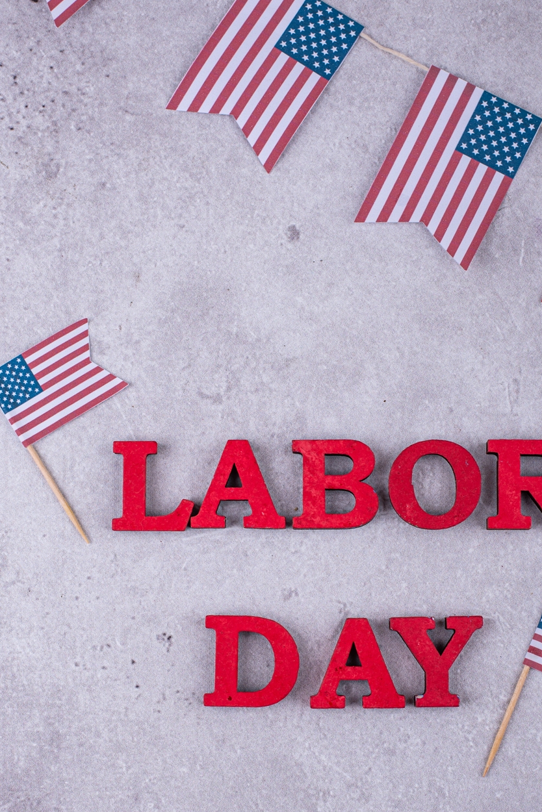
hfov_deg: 17.7
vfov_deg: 26.2
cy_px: 526
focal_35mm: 77
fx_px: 1738
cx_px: 346
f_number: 9
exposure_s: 1/100
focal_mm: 50
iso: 100
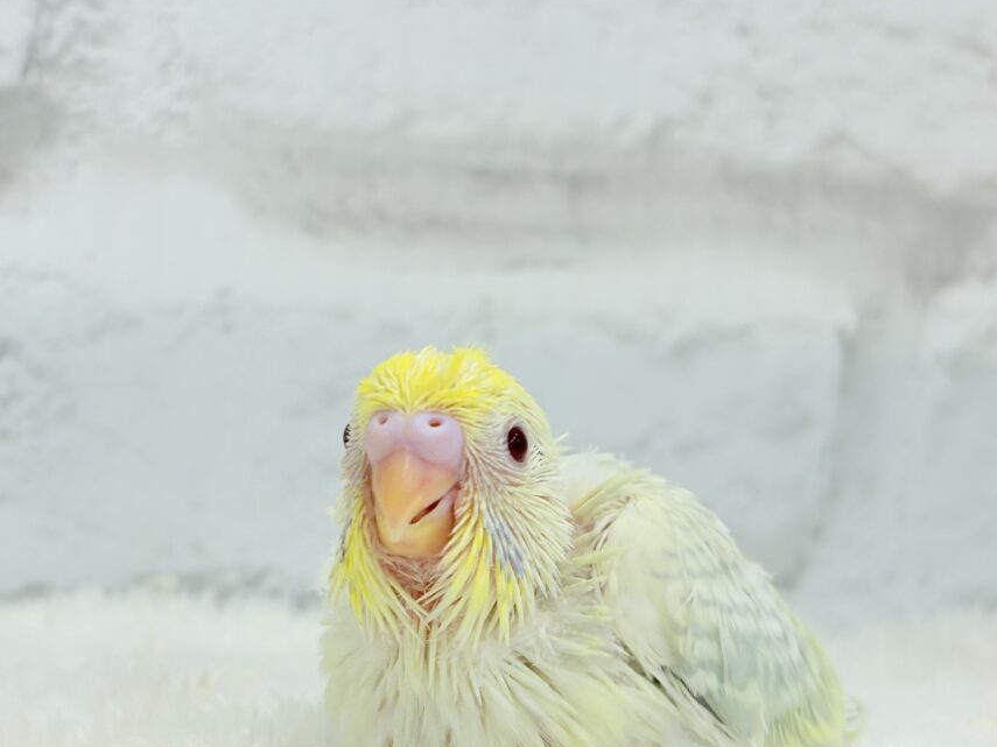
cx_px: 420
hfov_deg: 26.6
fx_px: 2102
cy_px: 454
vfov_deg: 20.1
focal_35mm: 73
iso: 50
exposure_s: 1/100
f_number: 1.6
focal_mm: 5.96
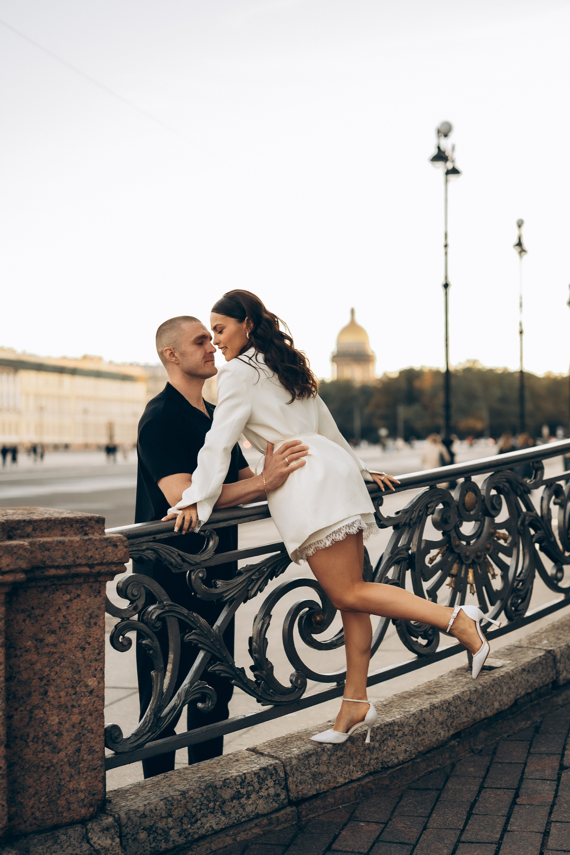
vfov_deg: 38.2
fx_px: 1235
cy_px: 428
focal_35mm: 52
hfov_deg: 26.0
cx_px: 285
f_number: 1.2
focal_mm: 35
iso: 100
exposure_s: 1/250
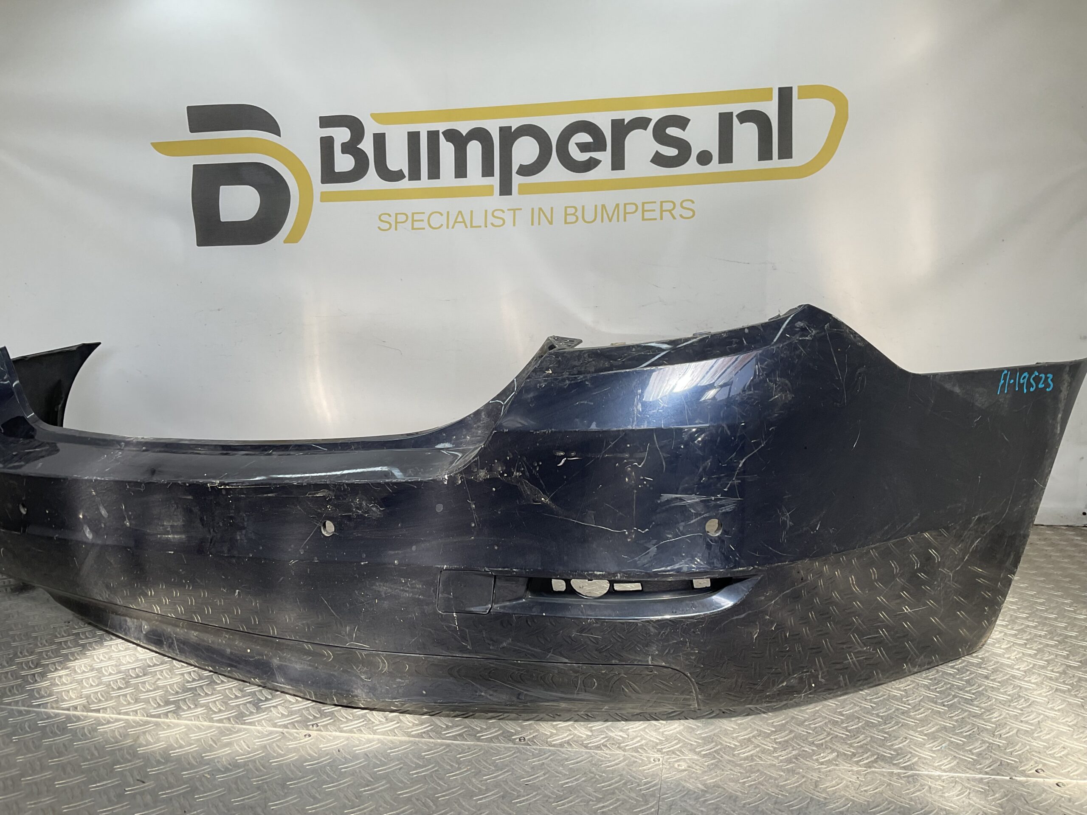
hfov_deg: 61.7
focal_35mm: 29
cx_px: 544
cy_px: 408
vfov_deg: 48.2
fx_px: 911
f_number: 1.8
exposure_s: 1/289
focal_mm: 3
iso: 16
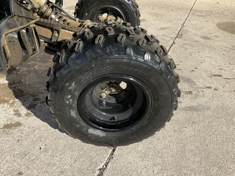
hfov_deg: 61.7
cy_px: 88
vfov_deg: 48.2
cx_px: 118
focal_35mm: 29
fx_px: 197
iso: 25
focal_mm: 3
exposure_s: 1/1098
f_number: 1.8
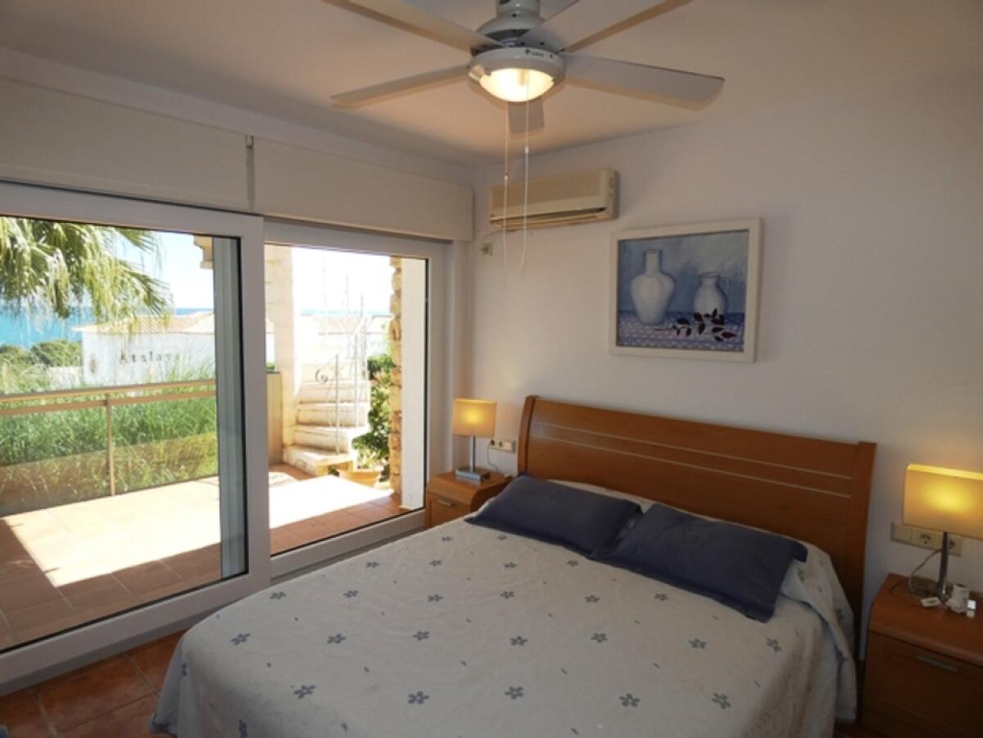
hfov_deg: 81.7
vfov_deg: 66.0
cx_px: 492
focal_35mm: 20
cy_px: 369
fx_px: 568
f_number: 2.8
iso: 80
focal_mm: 3.6
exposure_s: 1/250
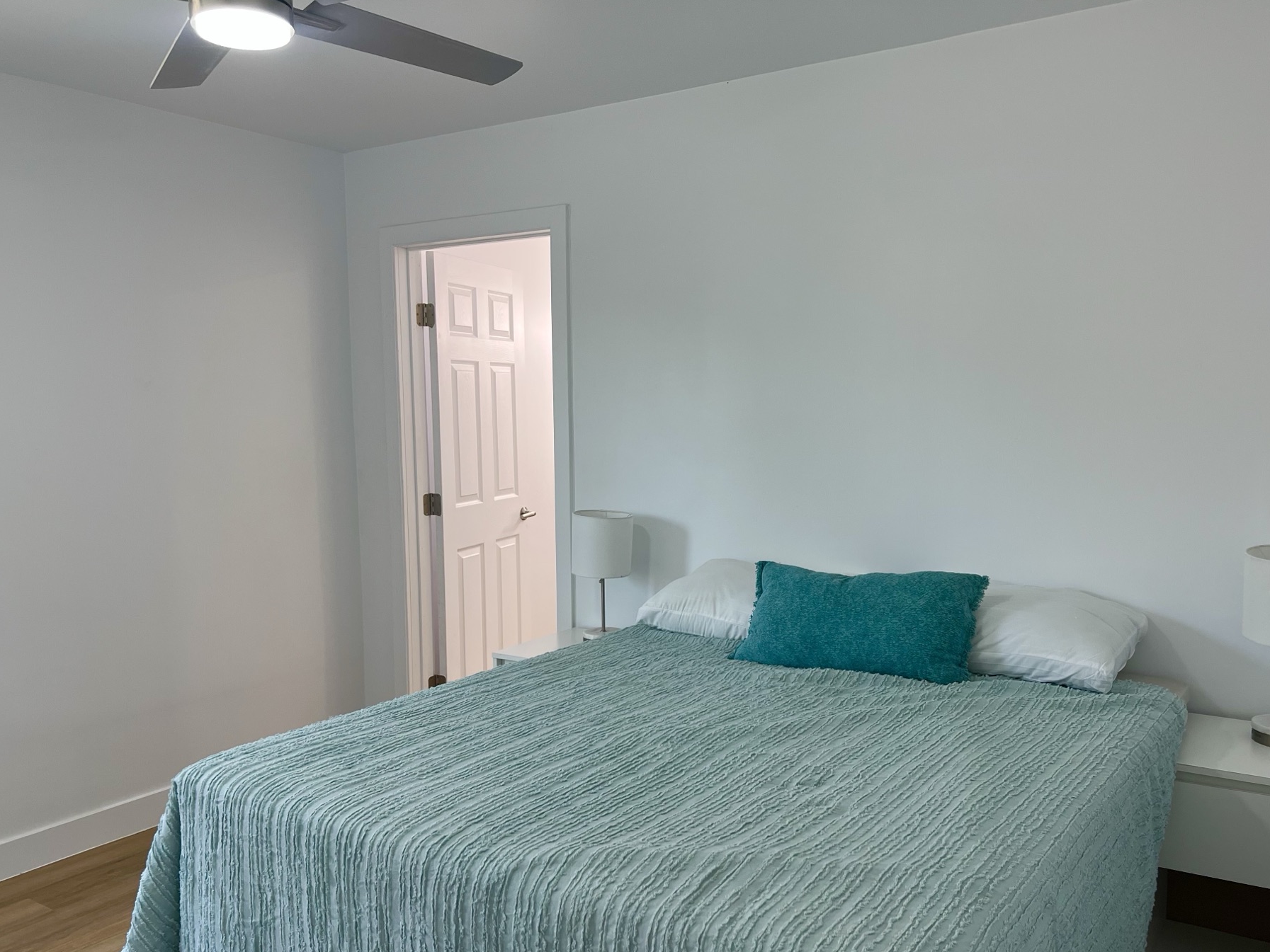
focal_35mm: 29
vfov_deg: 48.2
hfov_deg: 61.6
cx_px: 661
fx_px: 1064
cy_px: 527
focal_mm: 5.7
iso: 64
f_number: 1.5
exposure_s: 1/118
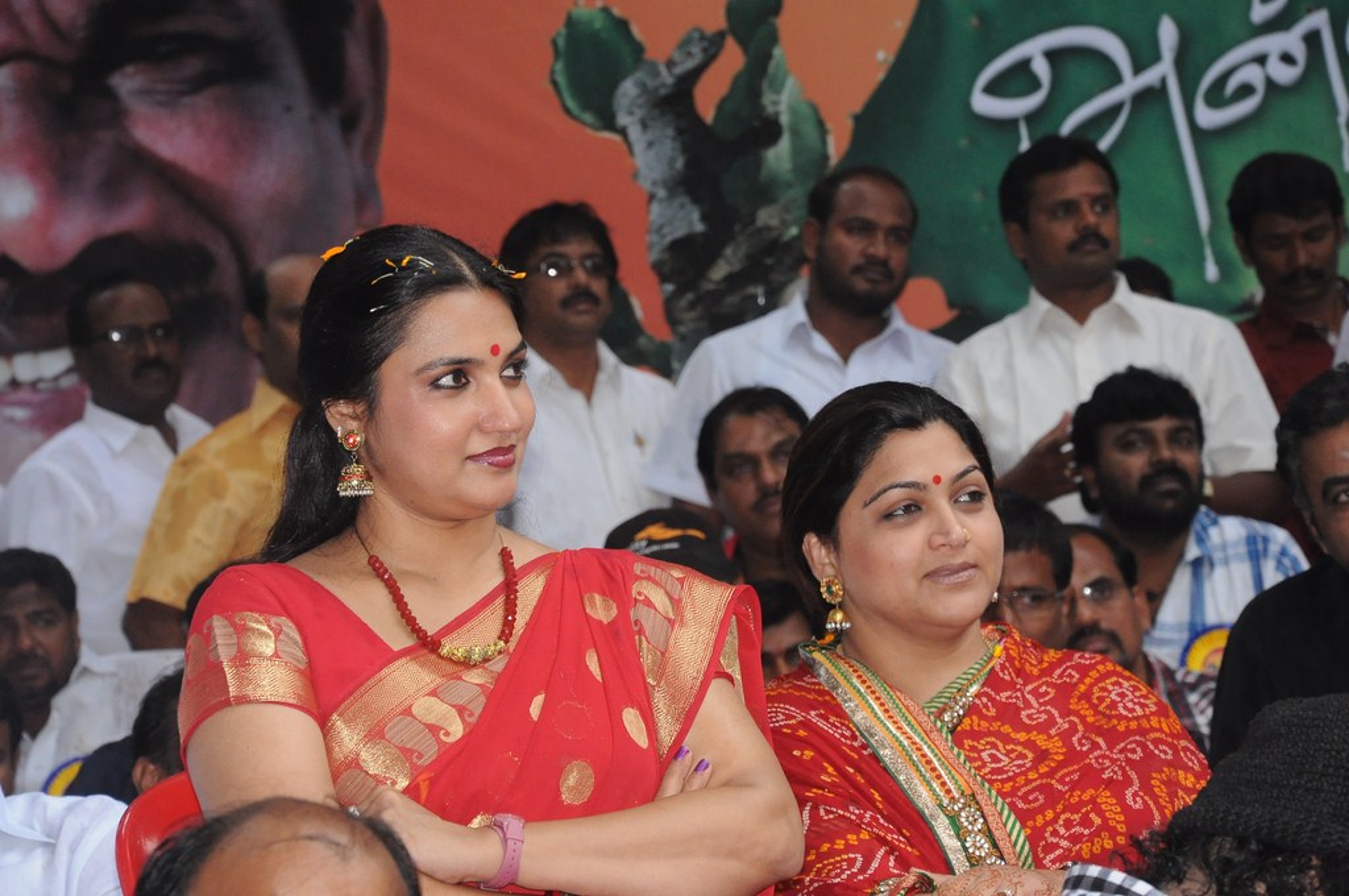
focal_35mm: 158
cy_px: 448
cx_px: 674
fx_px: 5894
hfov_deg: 13.1
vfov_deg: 8.7
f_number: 11
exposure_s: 1/125
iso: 1250
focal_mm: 105
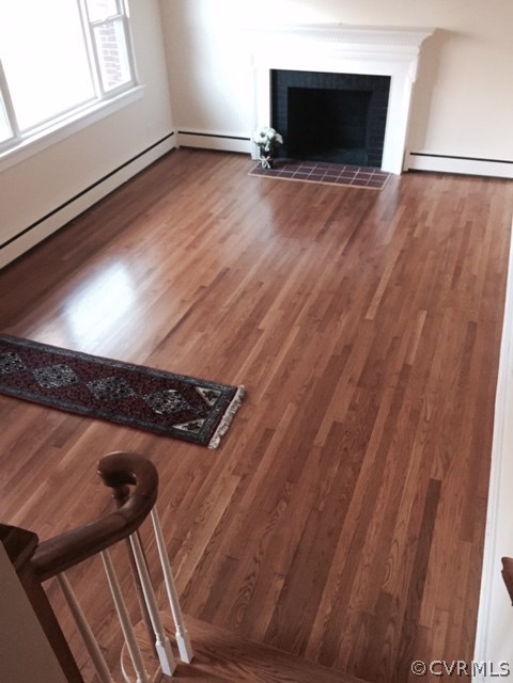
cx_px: 256
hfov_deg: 48.2
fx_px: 573
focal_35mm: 29
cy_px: 342
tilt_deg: -36.9
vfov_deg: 61.7
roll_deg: +1.9
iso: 250
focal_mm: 4.15
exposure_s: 1/15
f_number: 2.2
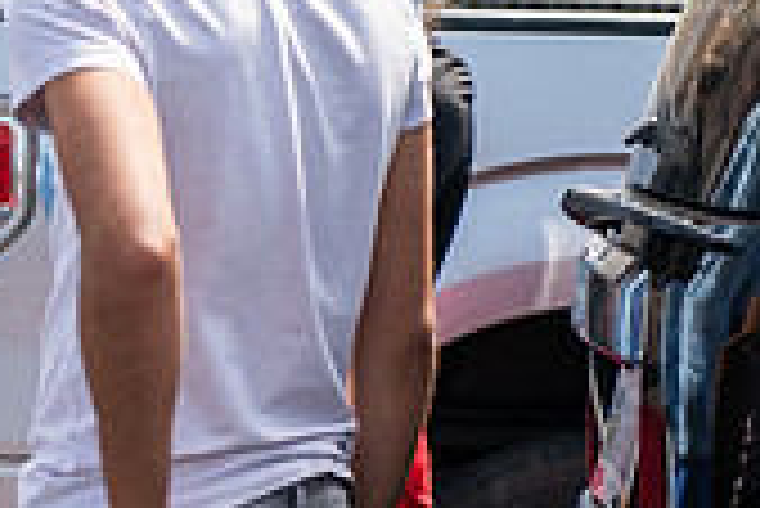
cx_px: -234
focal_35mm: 240
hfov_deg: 8.4
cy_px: 88
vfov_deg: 5.7
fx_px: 5071
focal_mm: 70
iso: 80
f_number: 3.5
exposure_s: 1/500
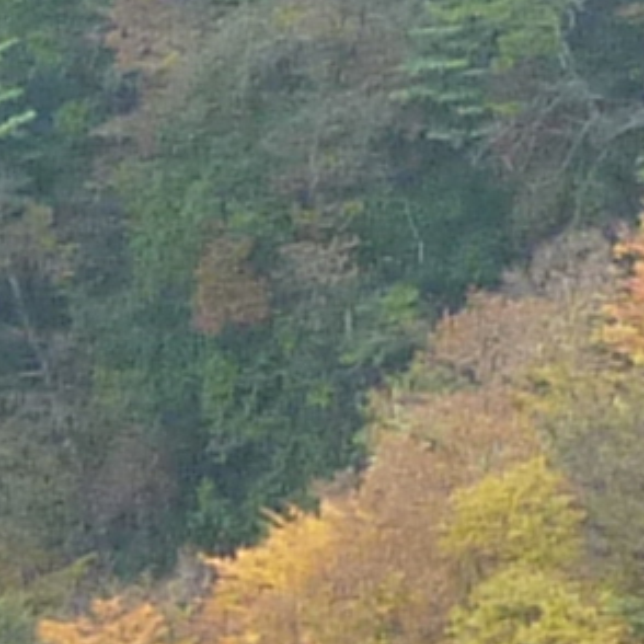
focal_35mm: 388
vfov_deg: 4.5
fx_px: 8167
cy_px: -616
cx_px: 1235
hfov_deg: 4.5
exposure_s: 1/60
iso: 160
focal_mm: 5.7
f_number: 3.5
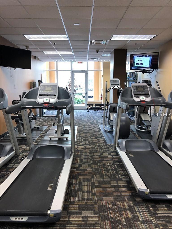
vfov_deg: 63.4
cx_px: 86
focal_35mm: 28
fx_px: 186
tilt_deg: -8.7
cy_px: 114
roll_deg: -0.9
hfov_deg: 49.7
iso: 40
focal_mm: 3.99
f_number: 1.8
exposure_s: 1/24
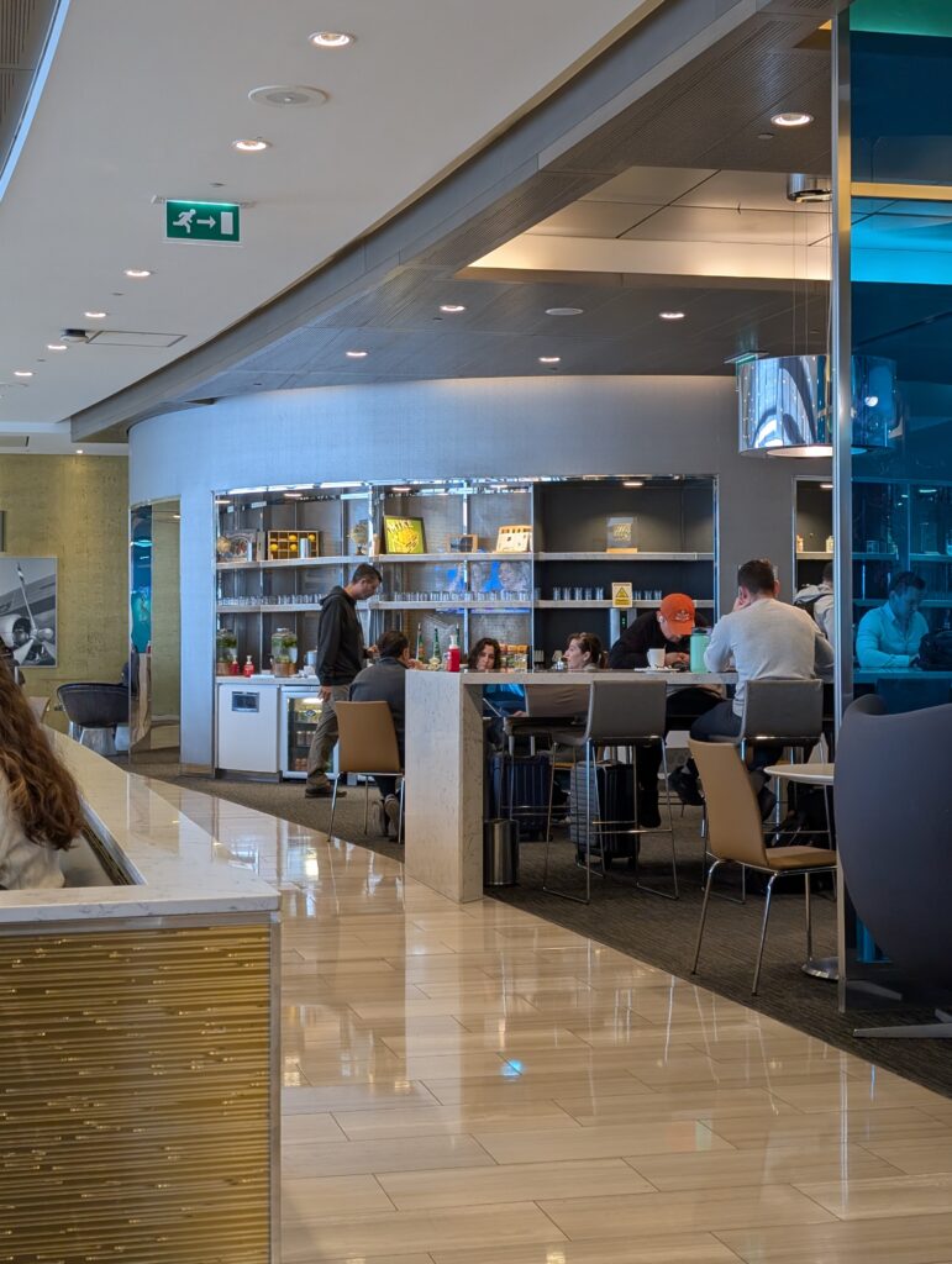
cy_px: 632
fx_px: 1792
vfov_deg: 38.9
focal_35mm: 49
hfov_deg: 29.7
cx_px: 476
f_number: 1.68
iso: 113
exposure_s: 1/100
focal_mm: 6.9
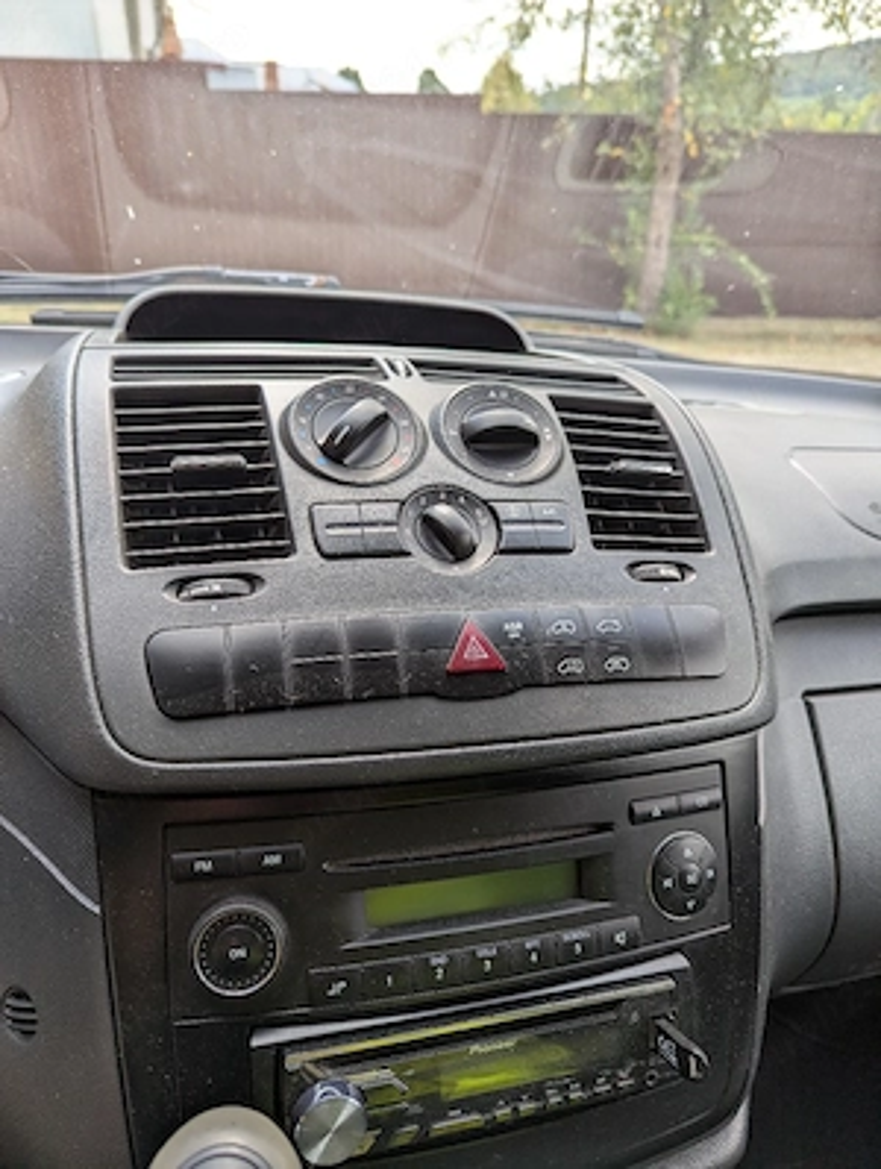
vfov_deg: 71.5
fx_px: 812
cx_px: 440
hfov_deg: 57.0
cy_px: 584
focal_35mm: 24
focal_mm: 6.81
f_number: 1.85
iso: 39
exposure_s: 1/303
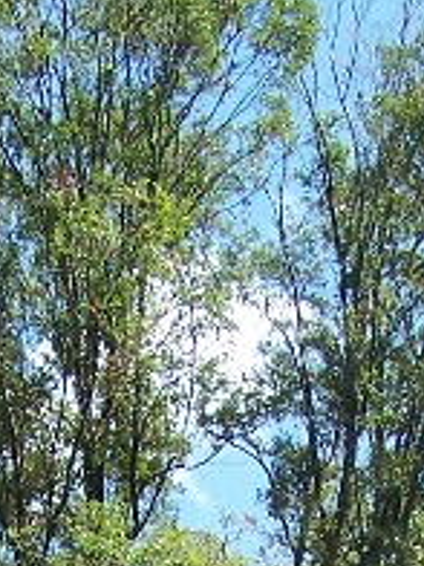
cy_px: 965
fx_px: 2531
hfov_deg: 9.6
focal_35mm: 155
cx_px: 141
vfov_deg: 11.9
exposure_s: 1/500
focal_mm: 6.3
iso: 80
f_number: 2.8
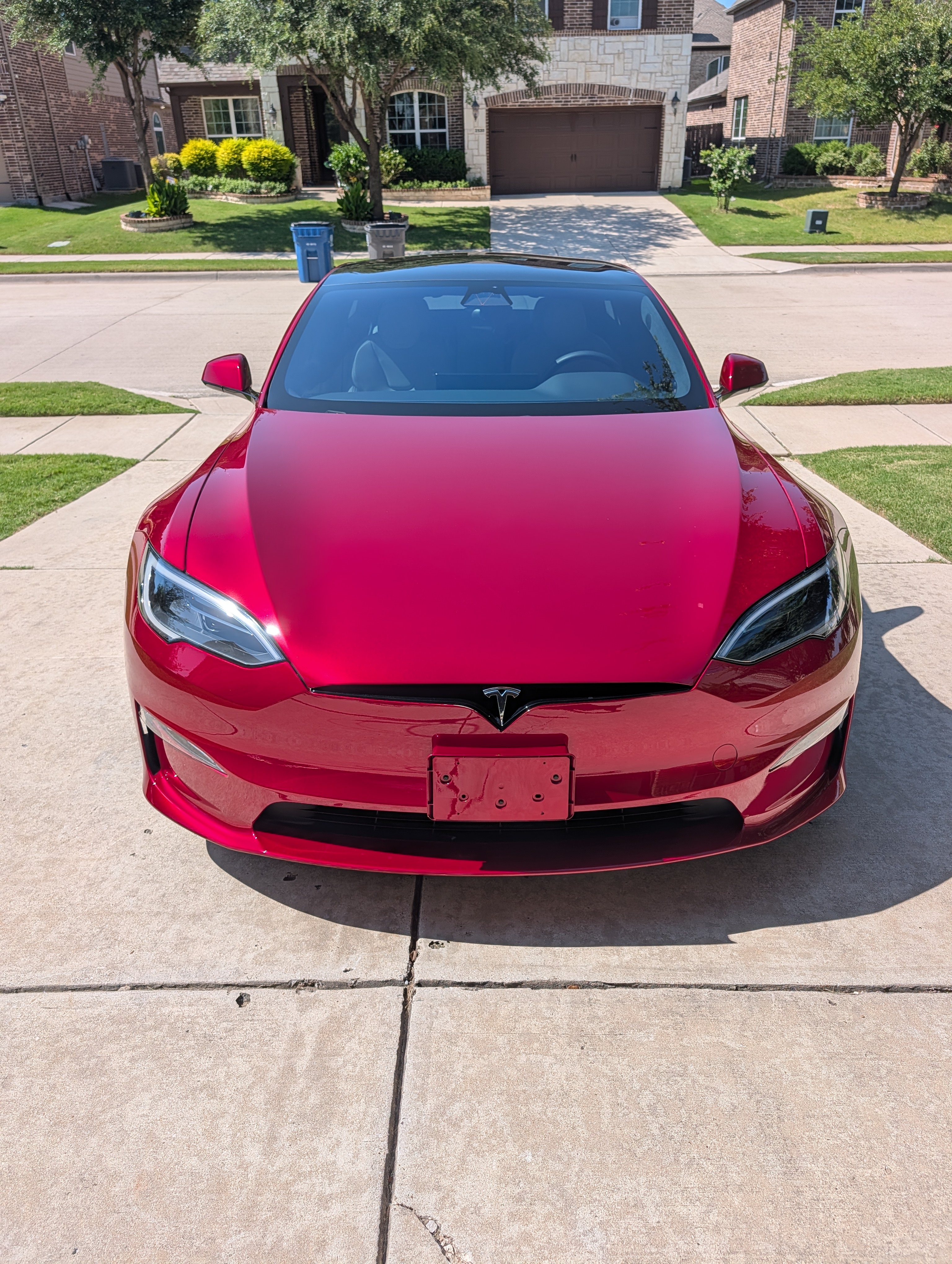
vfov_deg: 71.5
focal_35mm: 24
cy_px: 632
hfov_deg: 56.9
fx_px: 878
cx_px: 476
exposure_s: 1/1160
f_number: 1.68
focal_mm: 6.9
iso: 24
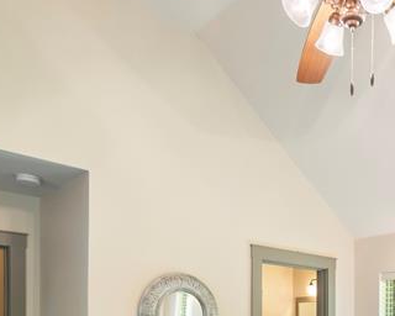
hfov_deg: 40.4
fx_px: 491
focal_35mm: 42
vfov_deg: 31.0
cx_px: 358
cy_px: 362
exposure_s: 1/25
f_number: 2.8
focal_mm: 14
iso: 100
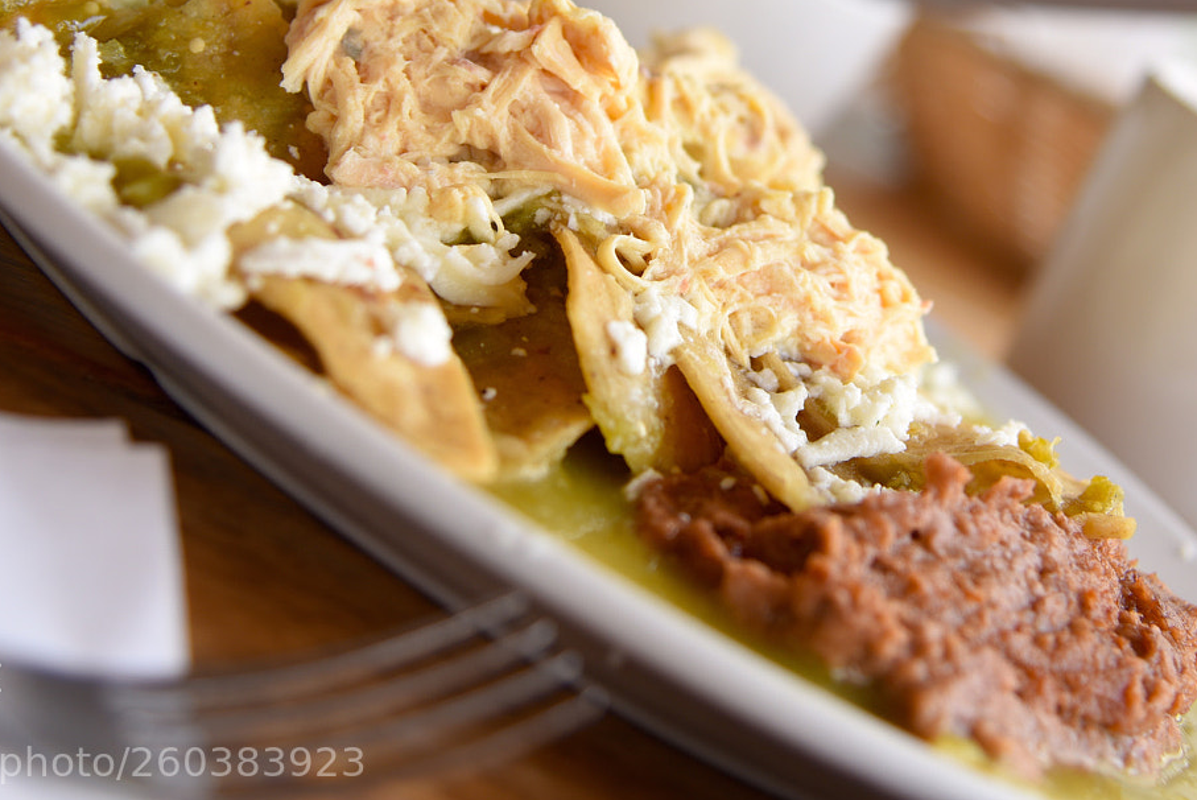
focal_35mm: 97
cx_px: 730
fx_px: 3227
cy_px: 161
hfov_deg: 21.0
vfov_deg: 14.1
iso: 100
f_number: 4
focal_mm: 55
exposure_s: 1/160
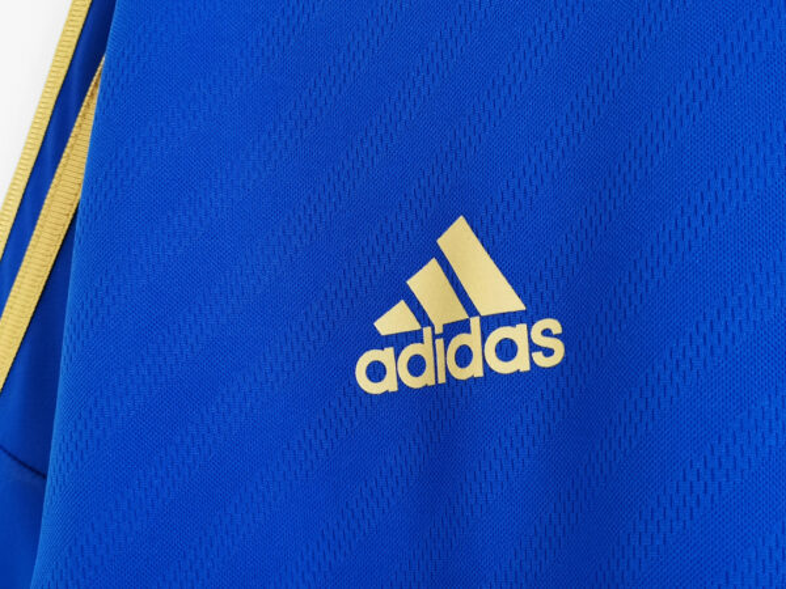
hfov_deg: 33.2
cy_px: 294
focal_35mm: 58
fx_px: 1317
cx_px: 393
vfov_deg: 25.2
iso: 320
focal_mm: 5.58
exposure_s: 1/50
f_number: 1.8
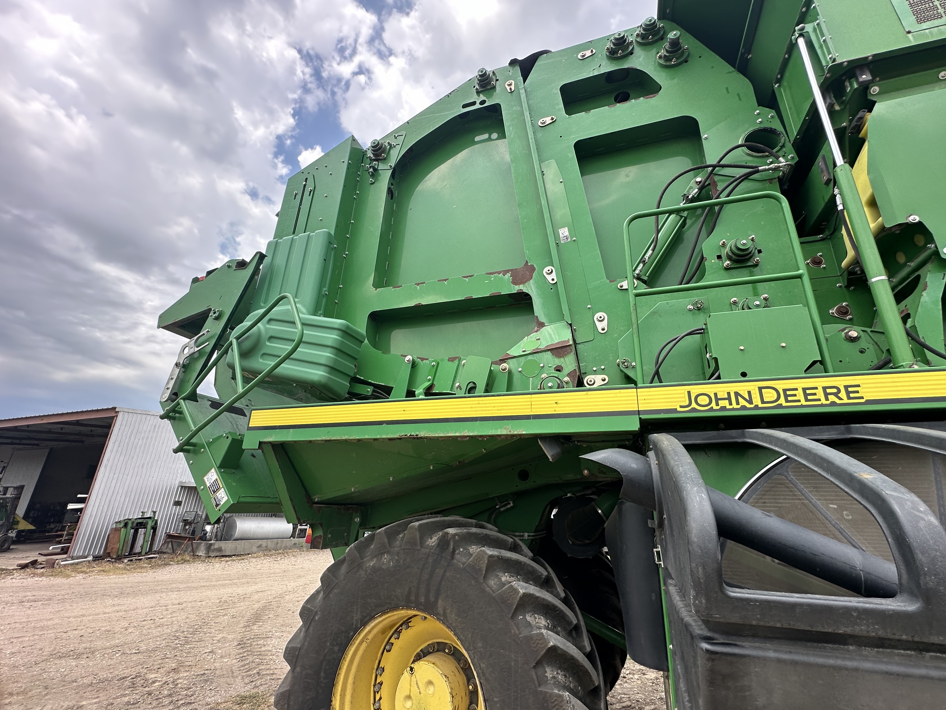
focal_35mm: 15
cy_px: 363
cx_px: 494
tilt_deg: +20.0
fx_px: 410
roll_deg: -2.7
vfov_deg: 81.7
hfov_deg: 98.1
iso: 40
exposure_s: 1/670
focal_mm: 2.22
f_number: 2.2
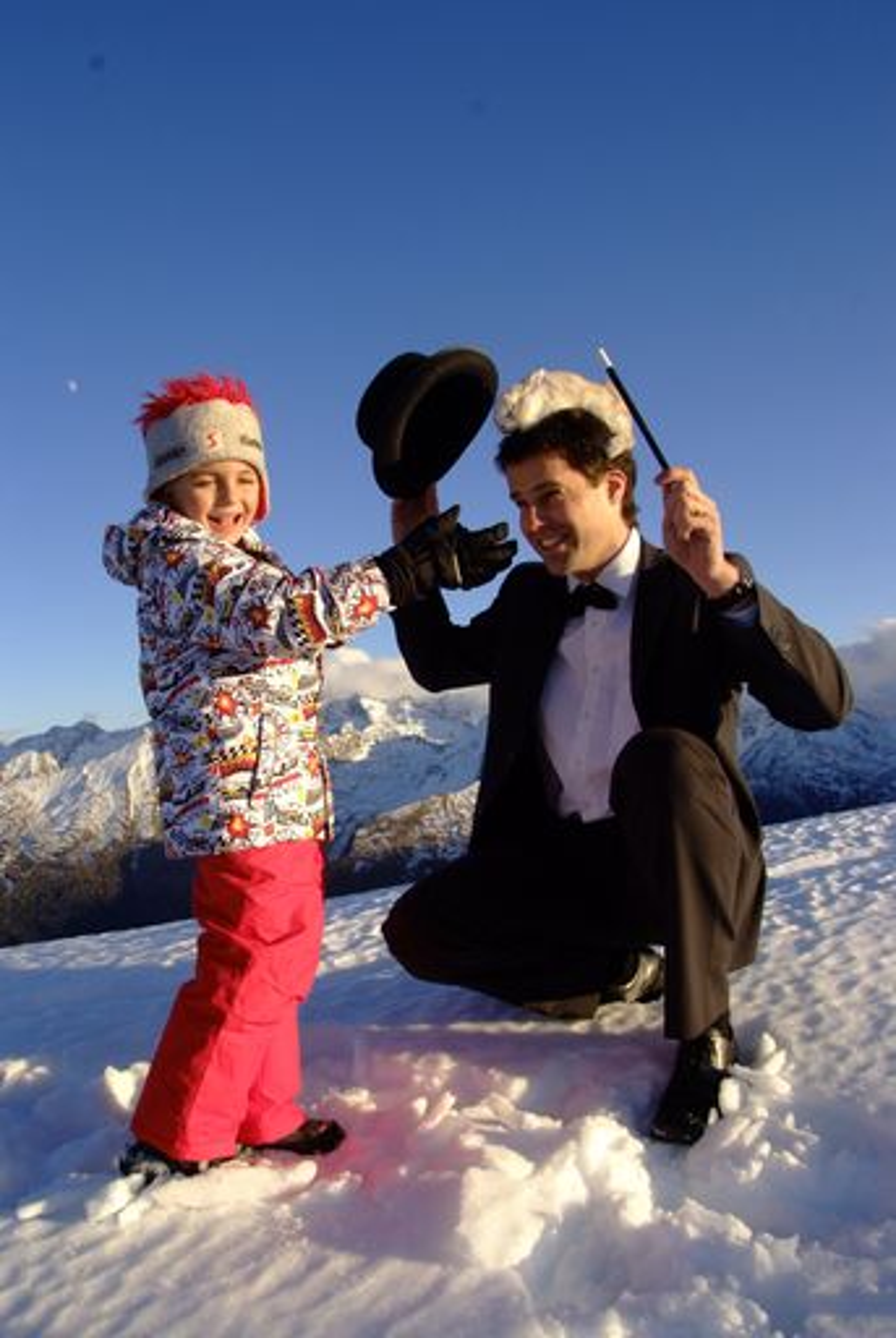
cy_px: 669
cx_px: 448
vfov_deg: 61.9
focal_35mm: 30
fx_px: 1116
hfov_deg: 43.7
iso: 160
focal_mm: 20
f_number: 10
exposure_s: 1/160
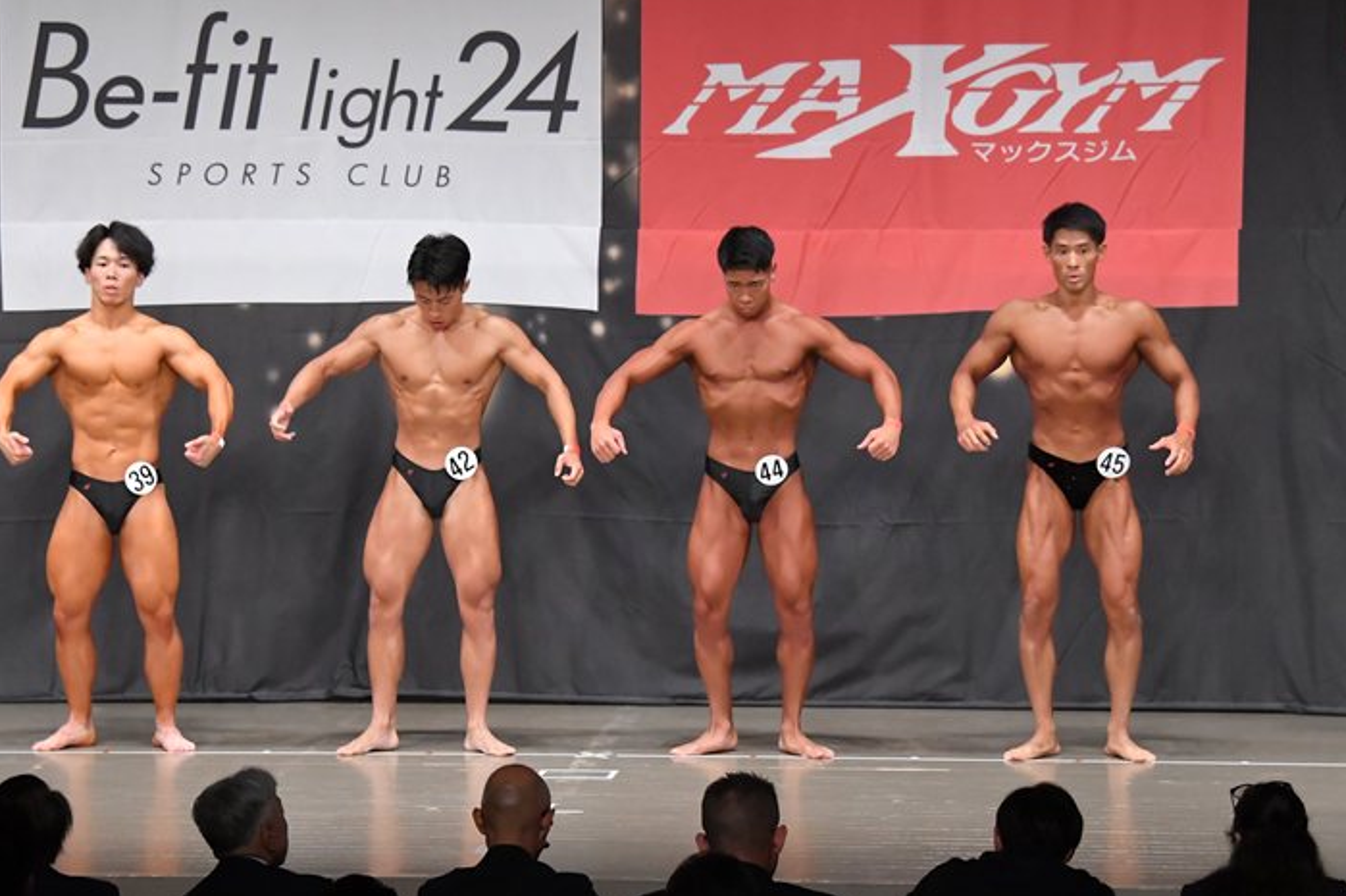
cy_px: 480
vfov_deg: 9.0
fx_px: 5716
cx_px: 621
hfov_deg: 13.4
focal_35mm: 153
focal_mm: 92
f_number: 5.6
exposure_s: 1/400
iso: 6400
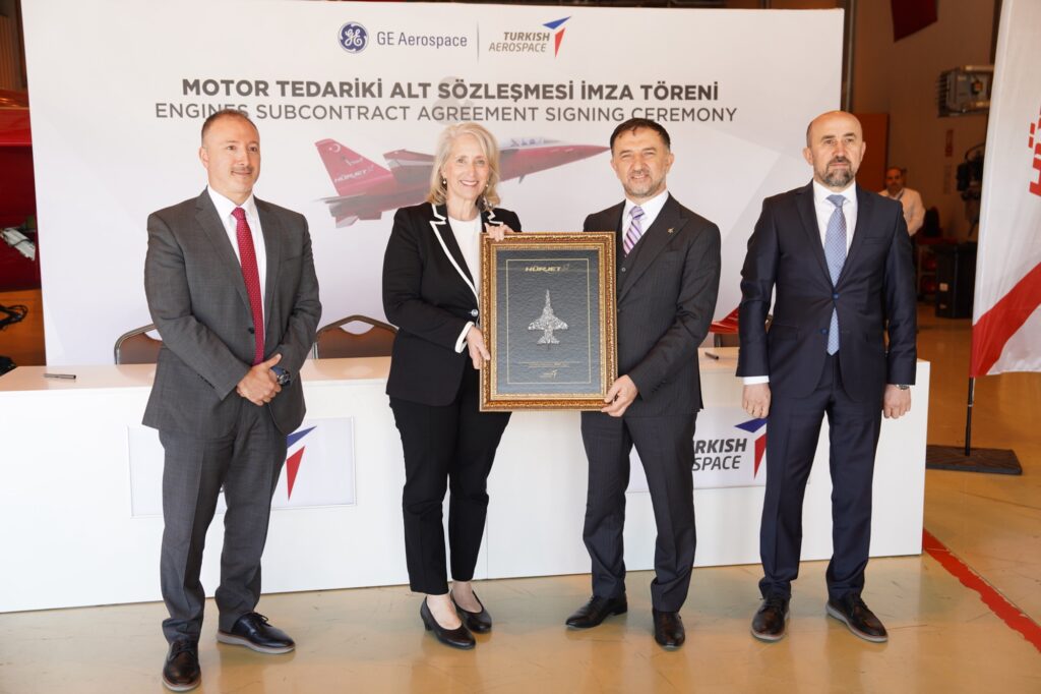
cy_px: 347
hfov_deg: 50.7
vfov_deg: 35.0
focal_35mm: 38
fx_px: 1098
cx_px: 520
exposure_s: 1/125
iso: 160
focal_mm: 38
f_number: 3.5
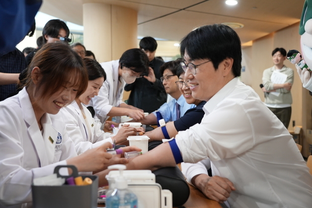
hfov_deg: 47.4
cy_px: 104
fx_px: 355
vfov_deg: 32.6
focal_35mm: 41
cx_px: 156
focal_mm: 41
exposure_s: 1/40
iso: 1250
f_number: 4
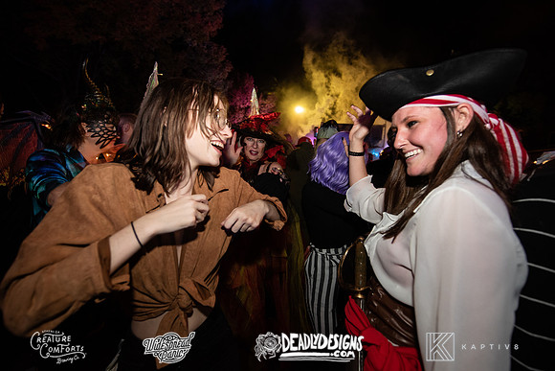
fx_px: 231
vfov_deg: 77.4
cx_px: 278
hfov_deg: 100.4
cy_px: 186
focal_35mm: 15
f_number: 3.5
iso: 2000
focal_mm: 15
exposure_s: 1/60
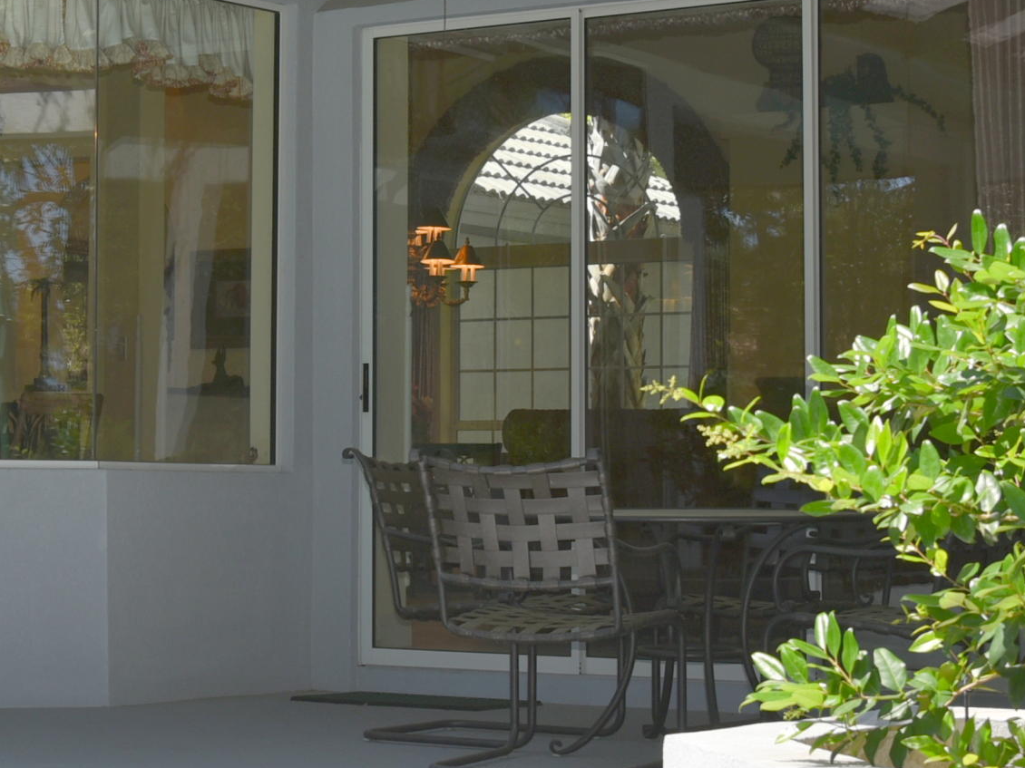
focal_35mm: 97
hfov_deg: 19.6
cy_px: 364
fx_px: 2872
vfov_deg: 15.2
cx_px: -34
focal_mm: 38
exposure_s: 1/160
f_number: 6.3
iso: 100
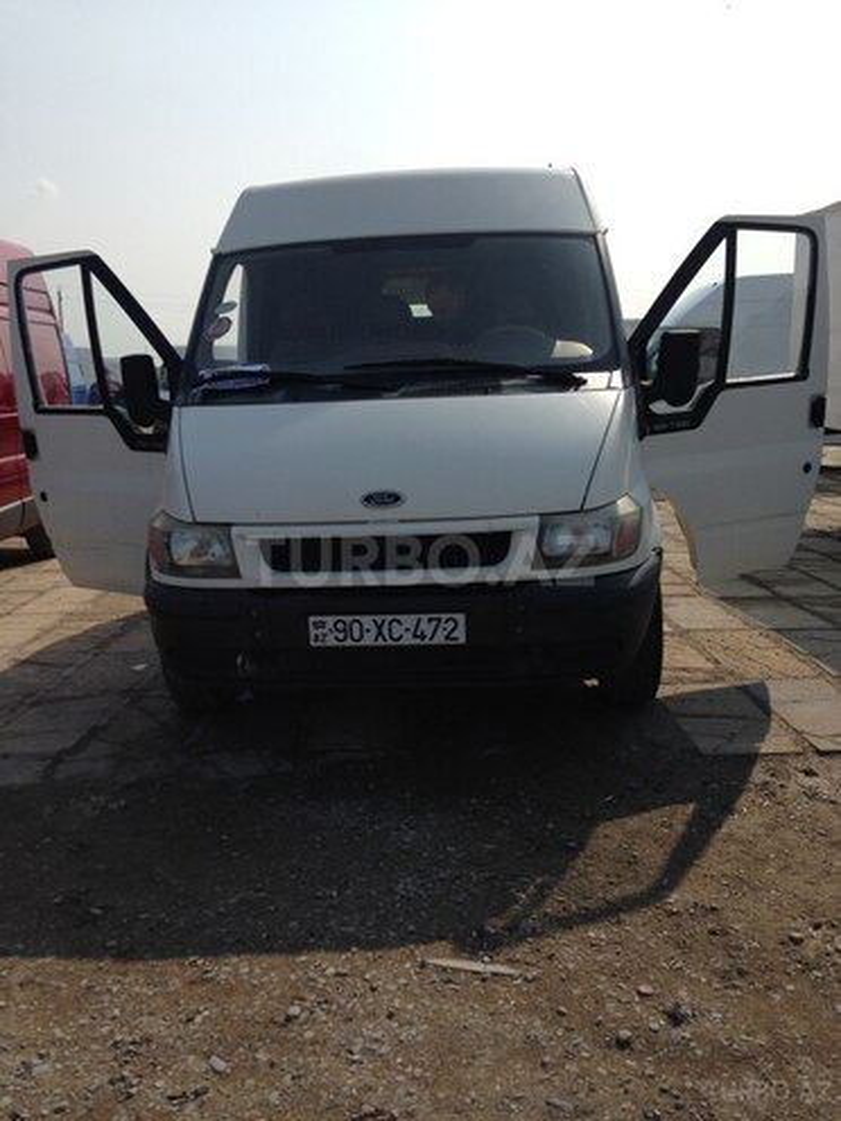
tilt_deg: -8.2
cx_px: 420
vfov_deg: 55.4
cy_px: 560
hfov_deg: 42.9
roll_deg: -0.7
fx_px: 1069
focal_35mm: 33
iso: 50
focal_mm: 4.12
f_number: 2.4
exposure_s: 1/2710
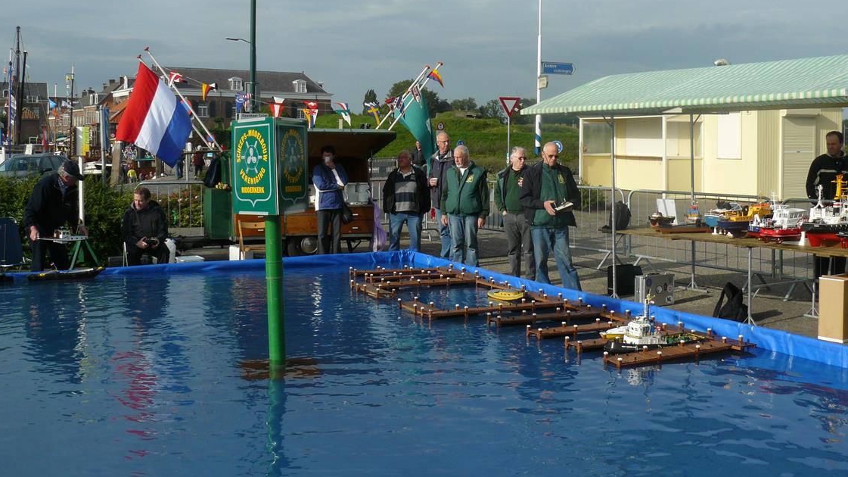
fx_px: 944
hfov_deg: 48.4
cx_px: 440
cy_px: 142
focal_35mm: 42
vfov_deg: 28.1
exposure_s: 1/500
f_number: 5.6
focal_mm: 6
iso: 100
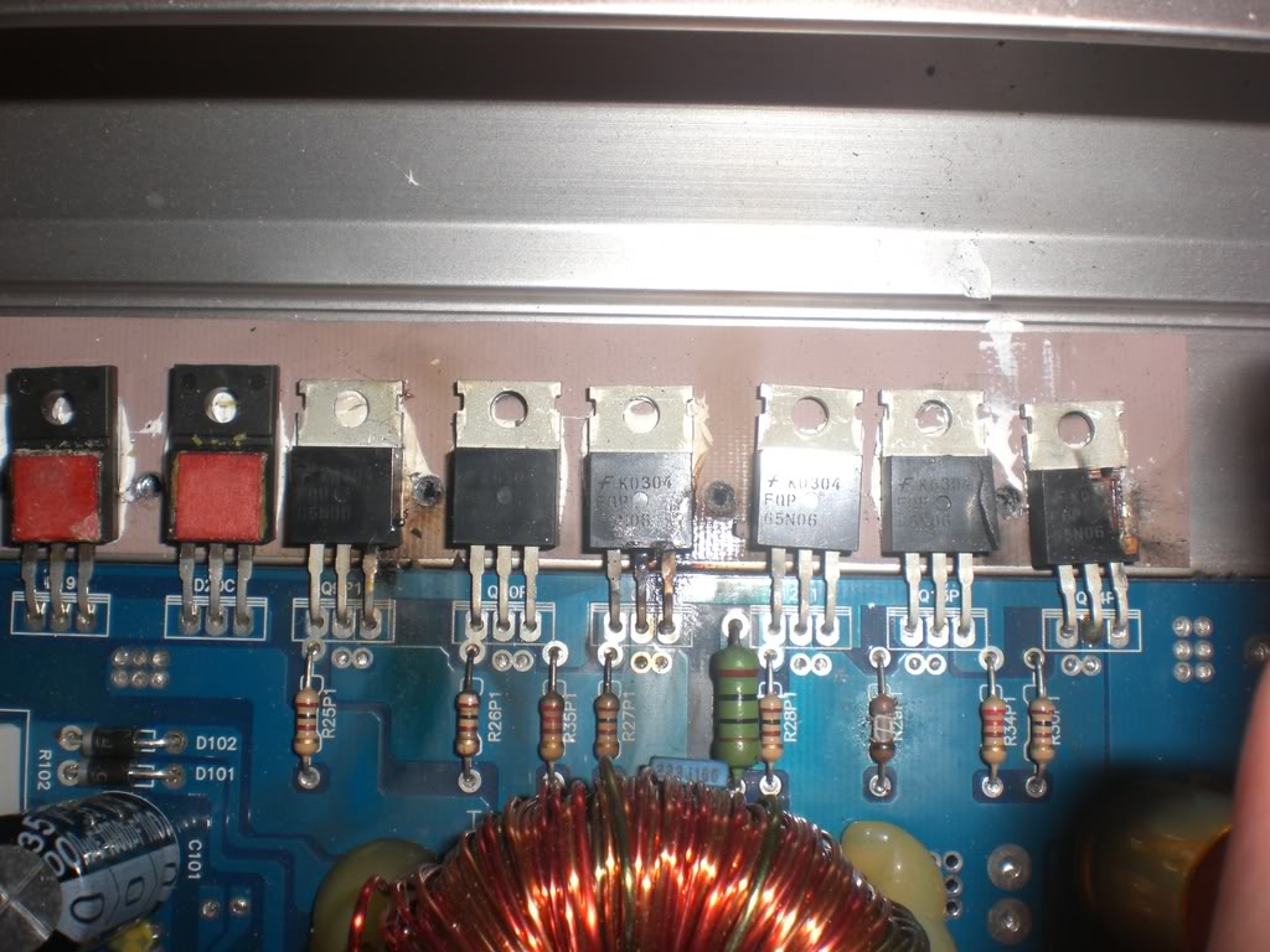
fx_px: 1394
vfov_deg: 37.7
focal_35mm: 38
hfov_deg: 49.0
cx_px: 635
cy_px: 476
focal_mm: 6.3
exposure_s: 1/60
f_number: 4.4
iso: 50
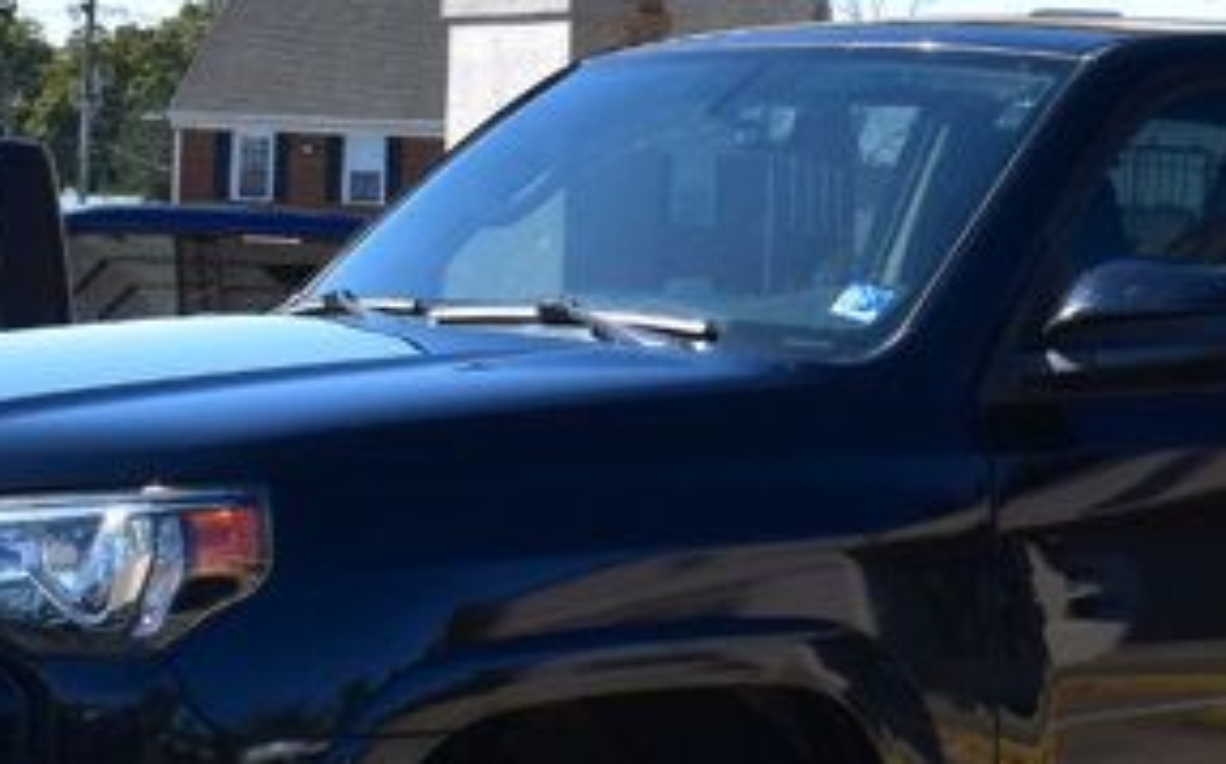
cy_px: 346
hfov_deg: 16.5
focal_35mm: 120
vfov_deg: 10.9
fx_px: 4007
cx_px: 1546
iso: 400
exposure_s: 1/400
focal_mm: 22
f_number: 11
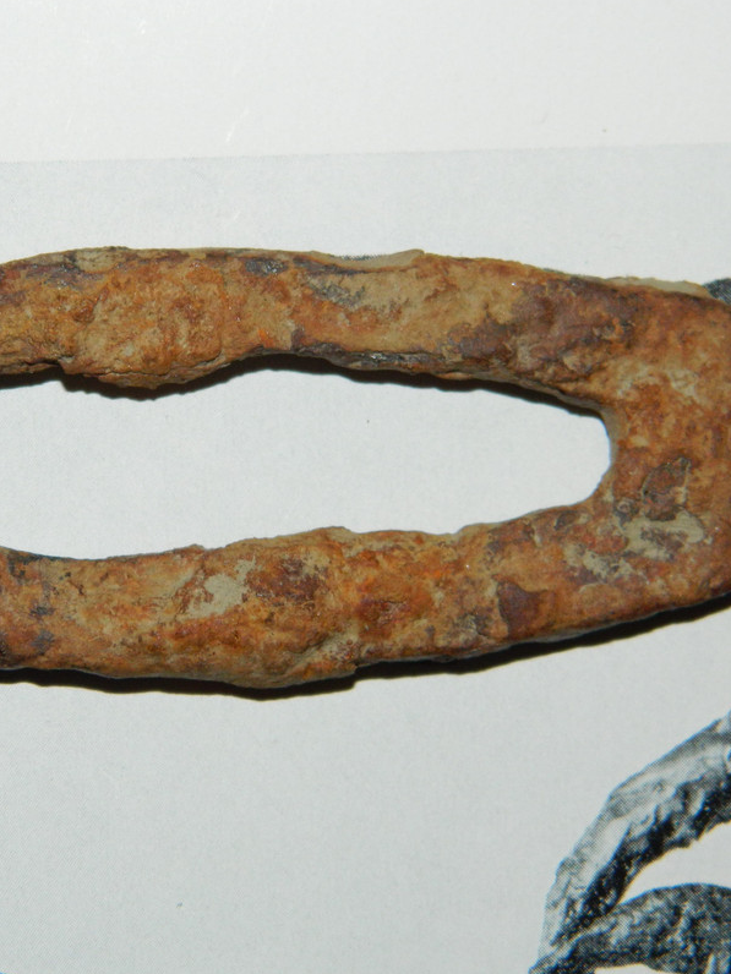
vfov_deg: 14.3
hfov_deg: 10.7
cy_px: 487
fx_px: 3886
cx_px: 241
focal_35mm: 138
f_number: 4.5
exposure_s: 1/60
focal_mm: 18.6
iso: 200
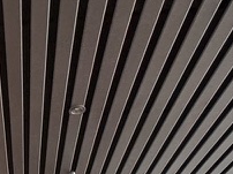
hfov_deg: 25.5
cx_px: -20
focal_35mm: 71
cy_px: 383
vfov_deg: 15.1
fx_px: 477
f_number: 2.2
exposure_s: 1/53
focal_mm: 2.22
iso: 400
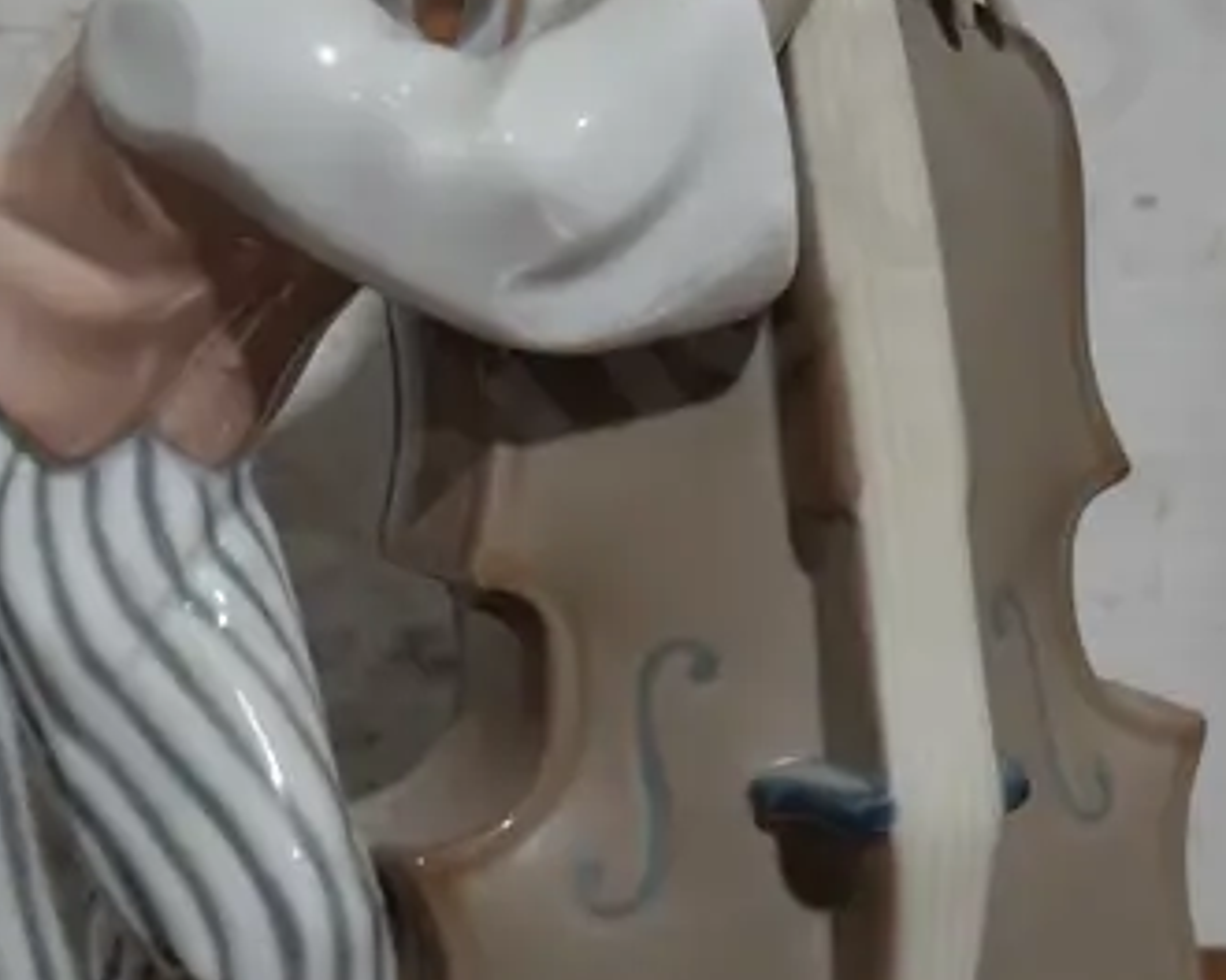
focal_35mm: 91
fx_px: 3302
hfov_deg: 21.0
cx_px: 620
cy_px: 380
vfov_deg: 16.9
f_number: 3.6
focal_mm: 15
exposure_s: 1/60
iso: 200
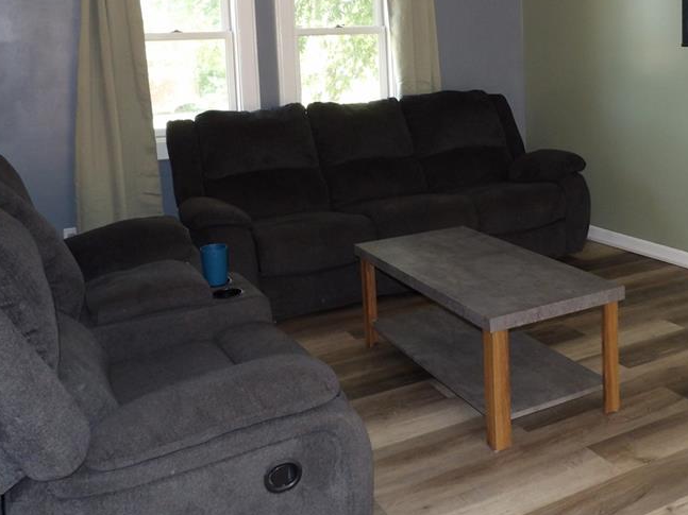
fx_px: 755
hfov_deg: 48.5
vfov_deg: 36.8
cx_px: 430
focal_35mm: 38
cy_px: 127
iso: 200
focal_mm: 4.3
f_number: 3.2
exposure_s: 1/30
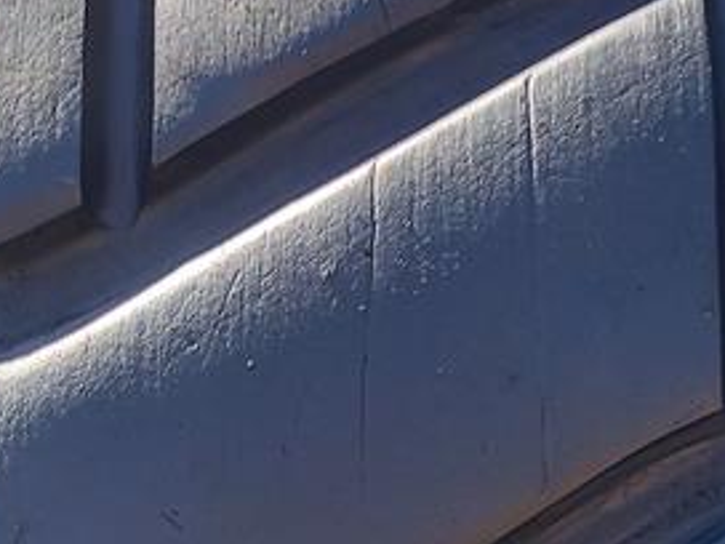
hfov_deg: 20.8
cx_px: 434
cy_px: 760
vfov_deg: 14.8
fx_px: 1969
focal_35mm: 94
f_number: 1.8
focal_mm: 4.65
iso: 50
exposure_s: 1/104
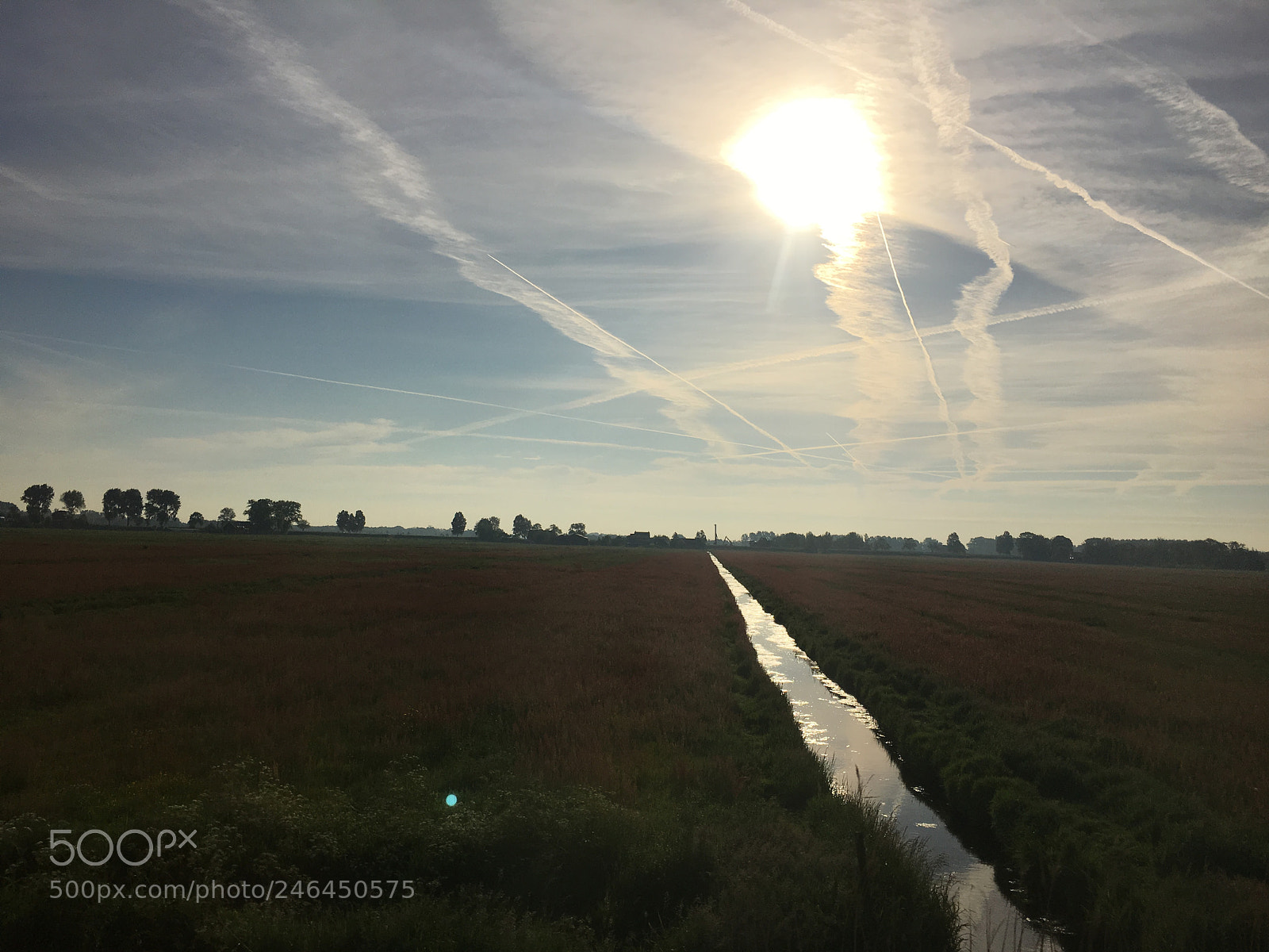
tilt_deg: +3.0
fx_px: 1063
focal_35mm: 29
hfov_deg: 61.7
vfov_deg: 48.2
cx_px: 634
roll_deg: -1.9
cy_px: 476
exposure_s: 1/4049
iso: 25
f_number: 2.2
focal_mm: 4.15
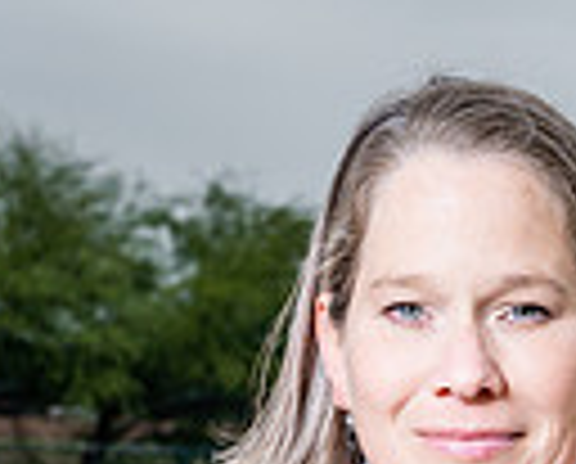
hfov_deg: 11.2
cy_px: 996
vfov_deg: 8.5
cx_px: 504
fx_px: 2922
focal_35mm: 171
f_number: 8
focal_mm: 52
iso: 100
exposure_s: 1/250
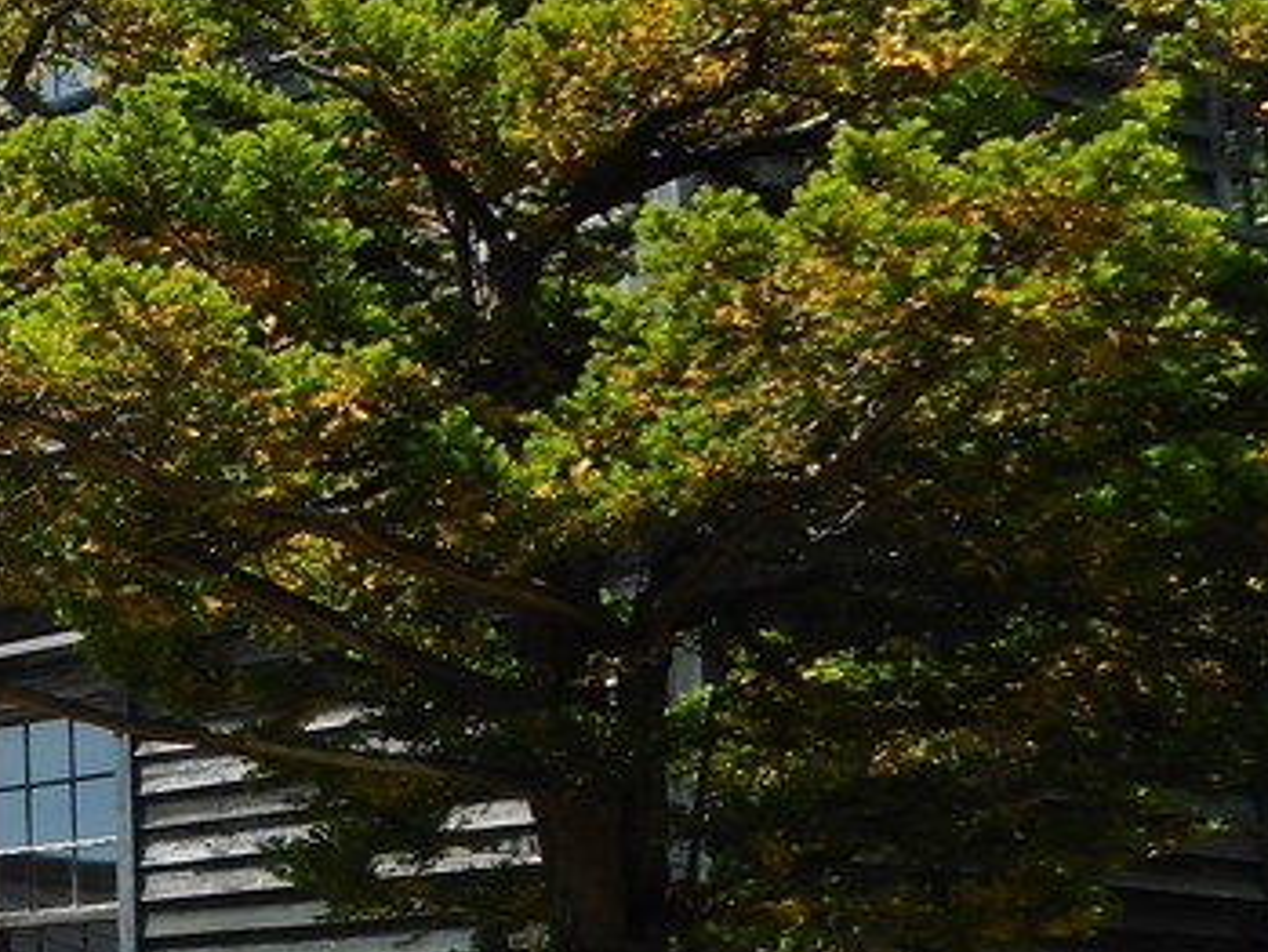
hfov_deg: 18.7
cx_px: -879
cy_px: 727
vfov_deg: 17.1
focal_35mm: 86
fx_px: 3151
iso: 80
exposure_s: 1/320
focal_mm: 4.5
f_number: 3.7
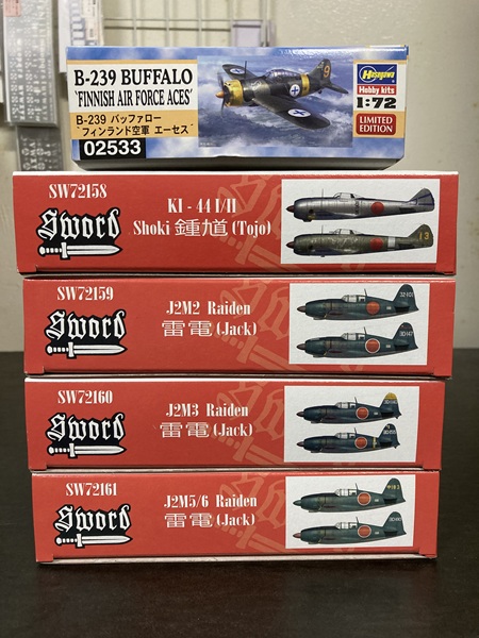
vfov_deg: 63.4
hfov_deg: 49.7
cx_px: 240
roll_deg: +0.7
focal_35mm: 28
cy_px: 319
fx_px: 517
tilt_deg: -7.7
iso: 160
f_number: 1.8
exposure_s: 1/60
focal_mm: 3.99
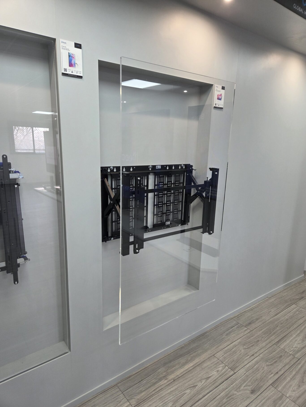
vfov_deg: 73.9
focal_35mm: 23
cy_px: 204
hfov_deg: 58.9
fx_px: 271
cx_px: 153
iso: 100
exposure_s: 1/100
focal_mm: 5.4
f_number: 1.8
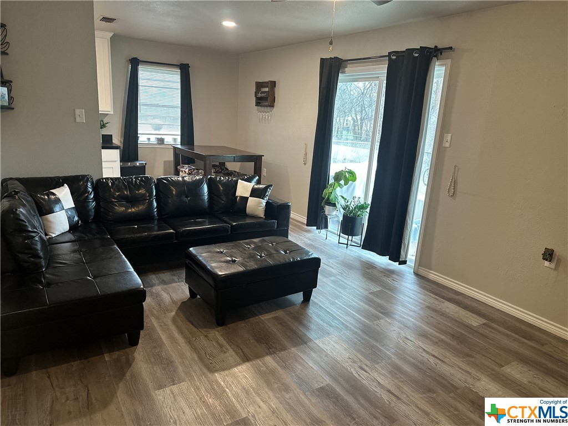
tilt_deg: -13.6
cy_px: 213
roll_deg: -3.1
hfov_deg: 71.6
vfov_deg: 56.8
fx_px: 394
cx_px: 284
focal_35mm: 24
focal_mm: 6.86
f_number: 1.78
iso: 320
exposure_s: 1/59
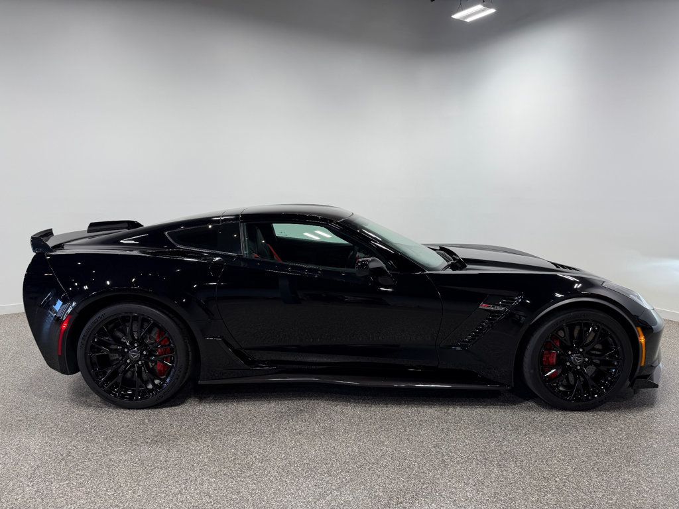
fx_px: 471
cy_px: 254
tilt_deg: -7.6
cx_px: 340
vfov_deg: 56.8
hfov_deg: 71.6
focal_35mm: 24
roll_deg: -0.4
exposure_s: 1/273
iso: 64
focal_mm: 6.76
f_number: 1.78
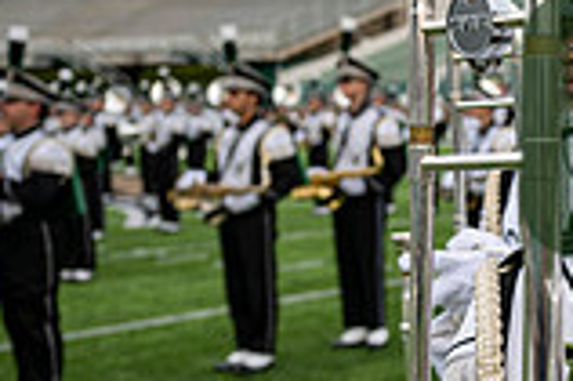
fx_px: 1399
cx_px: 794
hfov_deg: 20.6
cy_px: 161
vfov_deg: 15.5
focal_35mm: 88
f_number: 2.8
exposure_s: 1/500
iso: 125
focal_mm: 24
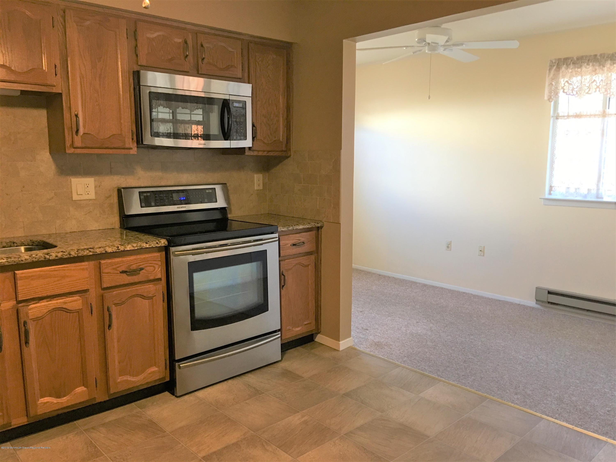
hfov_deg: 61.7
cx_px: 308
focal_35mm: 29
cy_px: 231
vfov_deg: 48.2
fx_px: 516
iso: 50
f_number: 2.2
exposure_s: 1/15
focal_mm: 4.15
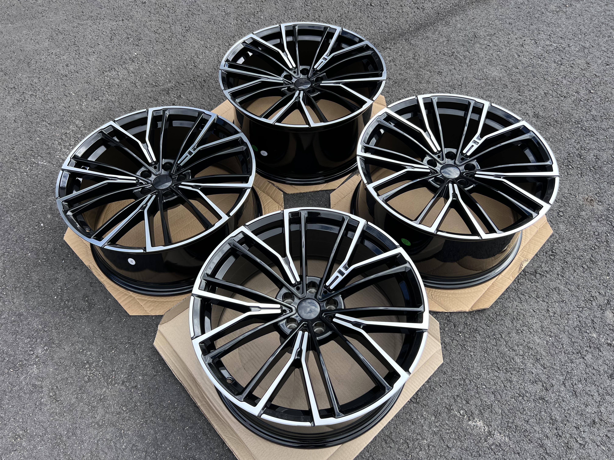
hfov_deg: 67.3
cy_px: 230
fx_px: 461
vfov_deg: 53.1
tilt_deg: -53.8
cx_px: 307
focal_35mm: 26
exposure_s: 1/1058
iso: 50
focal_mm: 5.7
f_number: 1.5
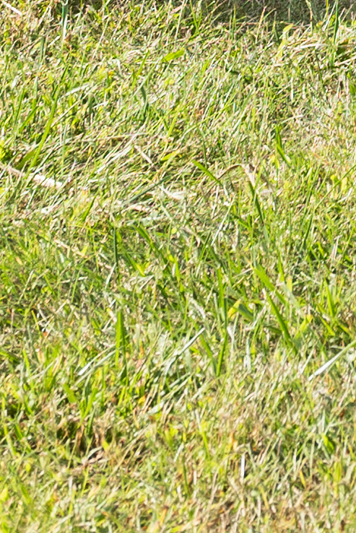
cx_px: 1277
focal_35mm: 391
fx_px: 5797
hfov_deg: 3.4
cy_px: -1290
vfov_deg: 4.9
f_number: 5
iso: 100
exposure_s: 1/250
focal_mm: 35
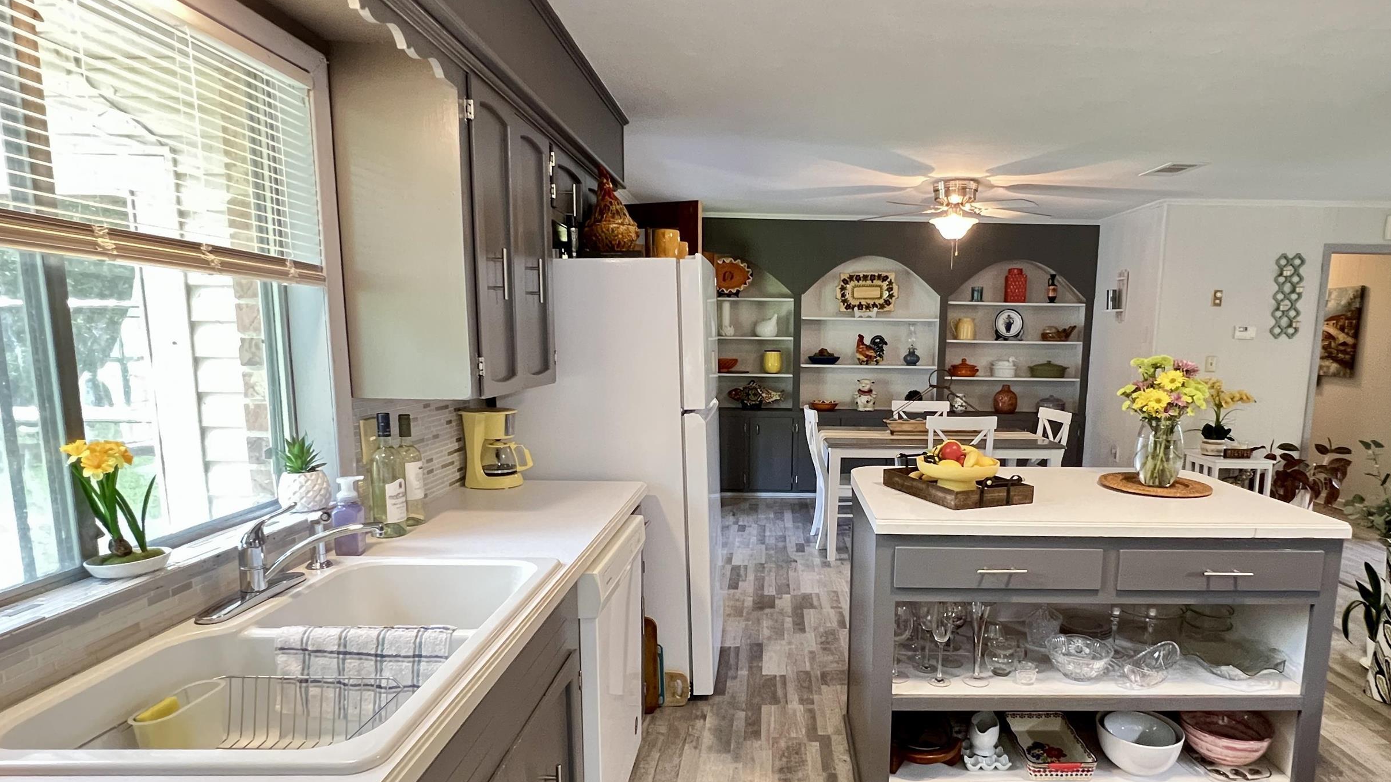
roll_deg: +1.4
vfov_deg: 60.8
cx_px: 790
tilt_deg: -7.1
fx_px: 664
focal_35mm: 18
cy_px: 440
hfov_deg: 92.1
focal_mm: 1.57
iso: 500
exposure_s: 1/60
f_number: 1.8
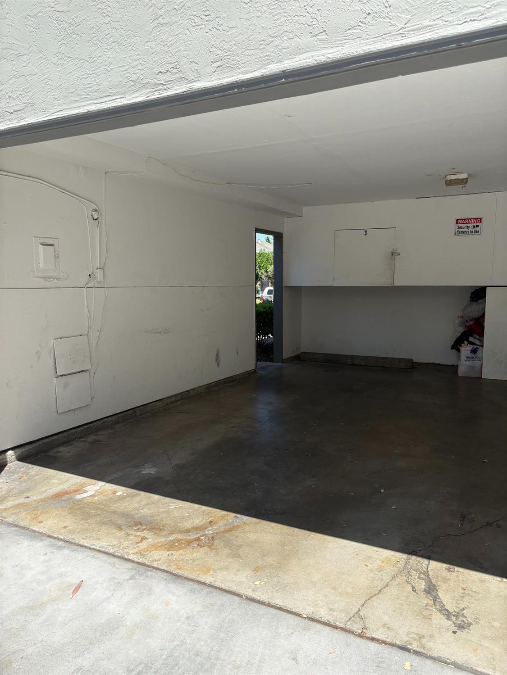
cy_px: 338
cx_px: 254
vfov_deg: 67.3
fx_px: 508
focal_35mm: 26
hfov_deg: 53.1
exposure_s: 1/1751
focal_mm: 5.96
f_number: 1.6
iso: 50
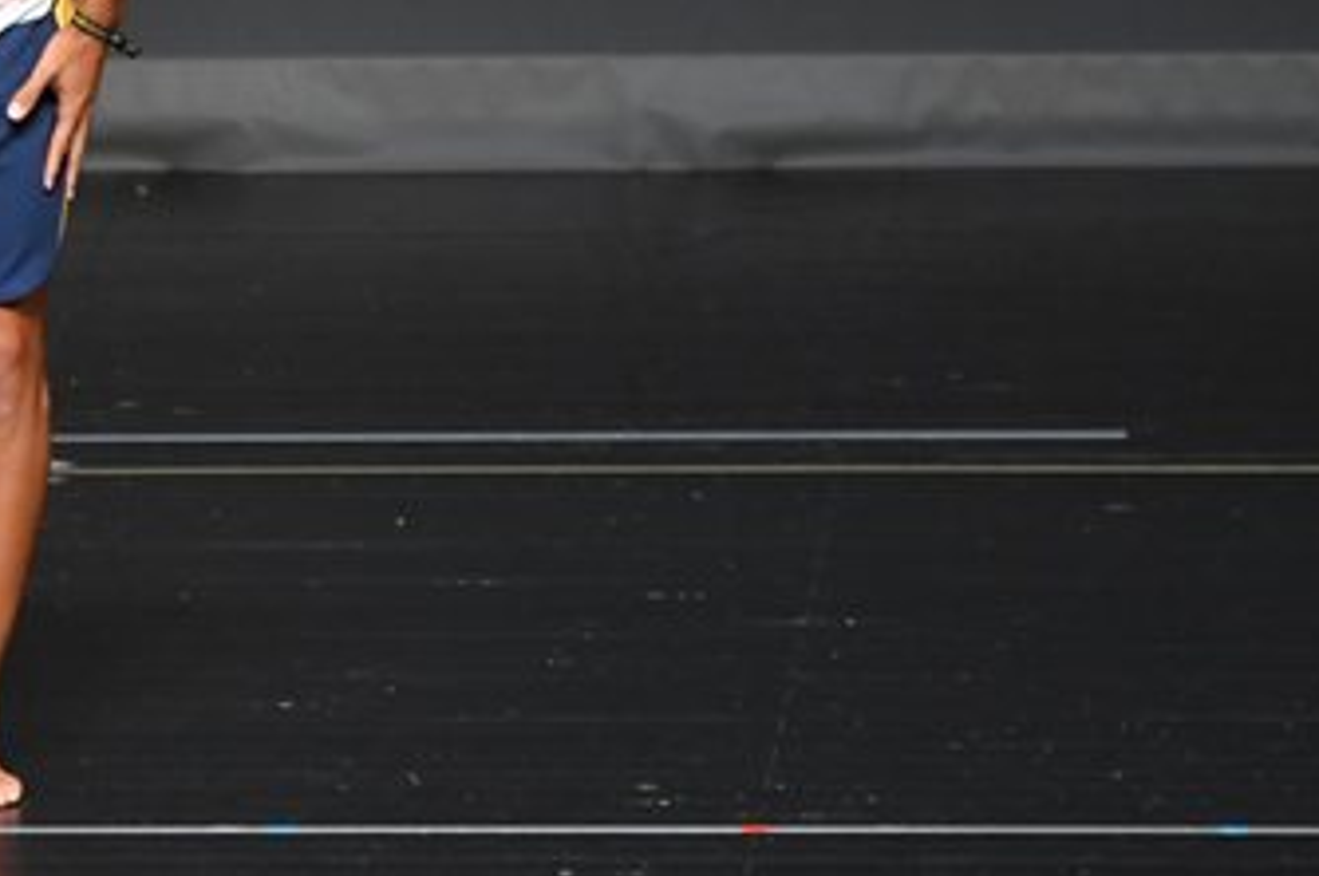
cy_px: 36
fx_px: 26793
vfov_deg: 1.9
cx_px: -2
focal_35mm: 732
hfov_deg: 2.8
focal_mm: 210
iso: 2000
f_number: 5.6
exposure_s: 1/400
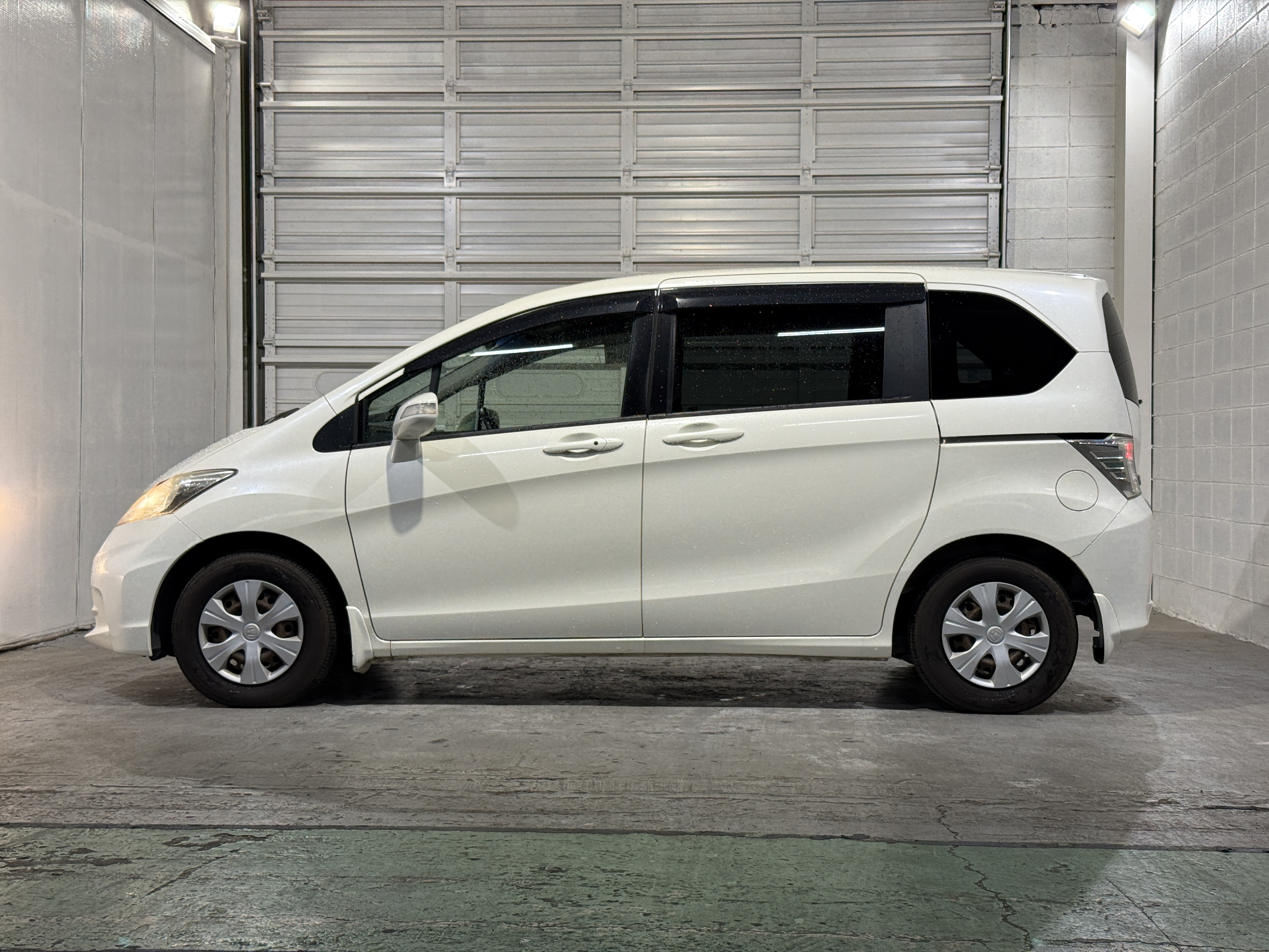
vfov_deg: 30.3
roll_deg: -0.3
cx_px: 634
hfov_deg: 39.7
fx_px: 1760
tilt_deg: +0.1
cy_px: 476
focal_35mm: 48
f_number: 1.78
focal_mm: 6.76
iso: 64
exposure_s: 1/60
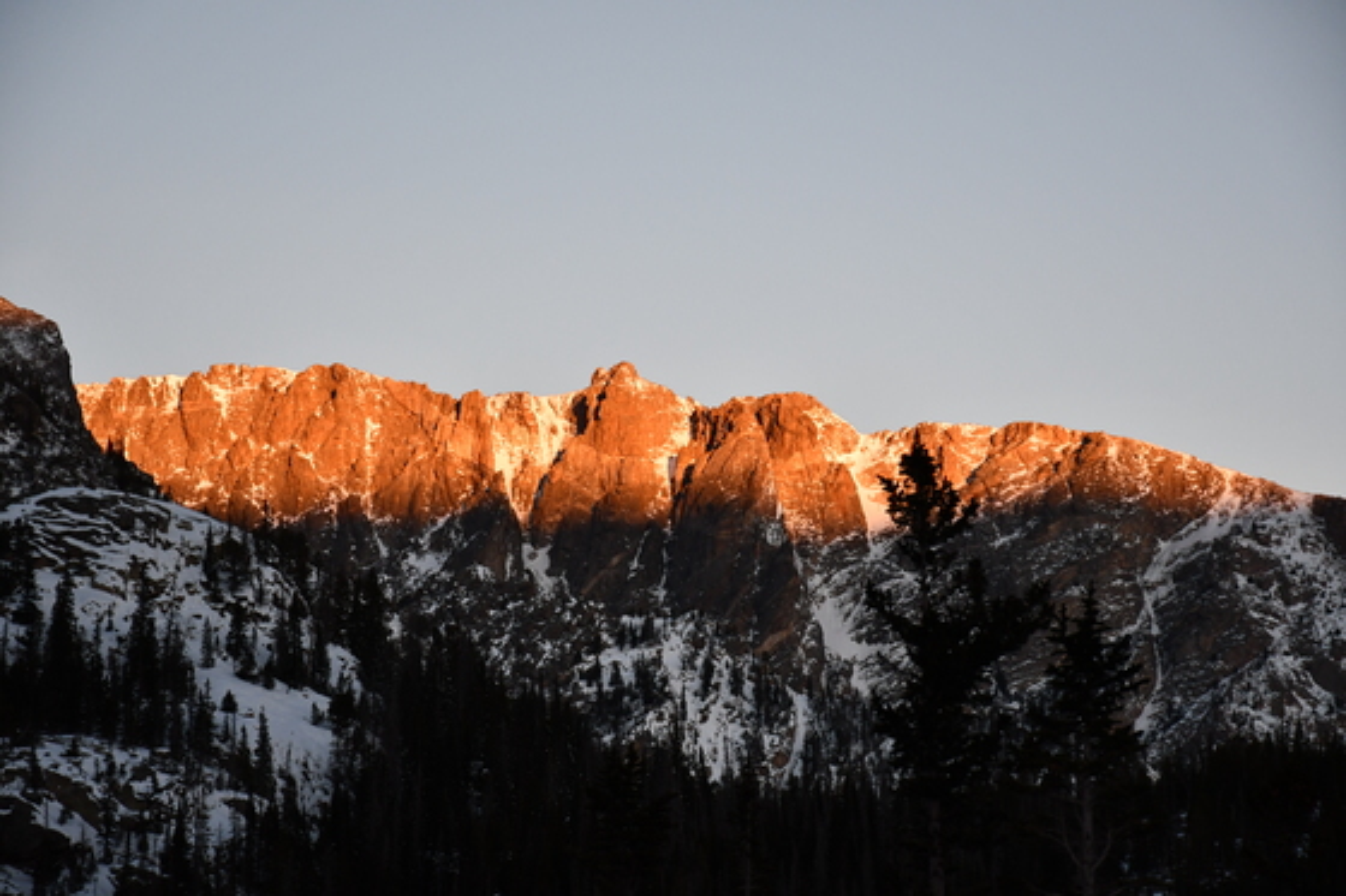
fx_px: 5307
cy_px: 448
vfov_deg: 9.7
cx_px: 673
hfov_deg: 14.5
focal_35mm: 142
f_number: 6.3
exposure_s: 1/640
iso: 800
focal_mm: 95
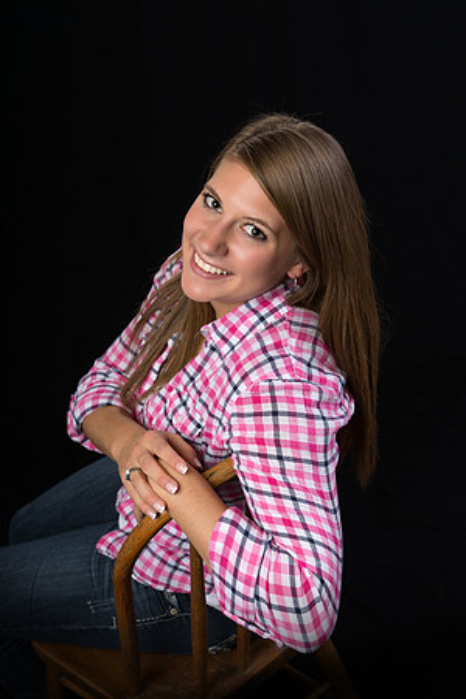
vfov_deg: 36.2
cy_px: 350
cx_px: 233
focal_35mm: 55
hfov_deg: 24.6
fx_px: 1068
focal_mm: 55
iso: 100
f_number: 5.6
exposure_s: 1/160
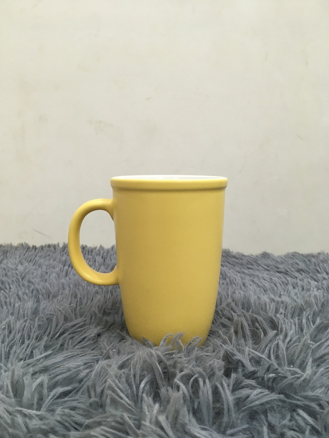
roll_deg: -0.4
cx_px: 164
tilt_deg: -10.1
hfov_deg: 48.2
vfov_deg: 61.7
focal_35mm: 29
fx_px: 367
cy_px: 219
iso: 80
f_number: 2.2
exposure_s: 1/33
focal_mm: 4.15
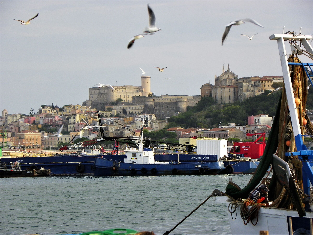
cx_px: 156
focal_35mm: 197
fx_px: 1781
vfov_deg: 7.5
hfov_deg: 10.0
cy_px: 118
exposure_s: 1/200
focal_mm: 35.1
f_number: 4.5
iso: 64
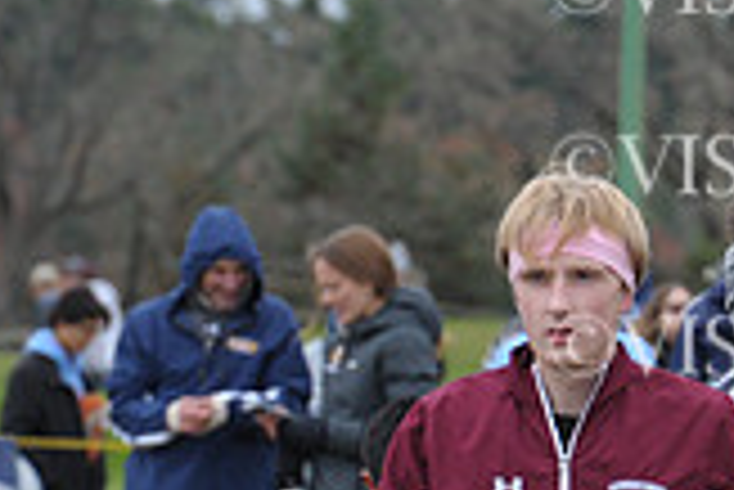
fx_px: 14509
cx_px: 1202
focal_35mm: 711
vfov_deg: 1.9
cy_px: 436
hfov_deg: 2.9
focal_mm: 200
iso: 1000
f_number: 6.3
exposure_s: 1/800
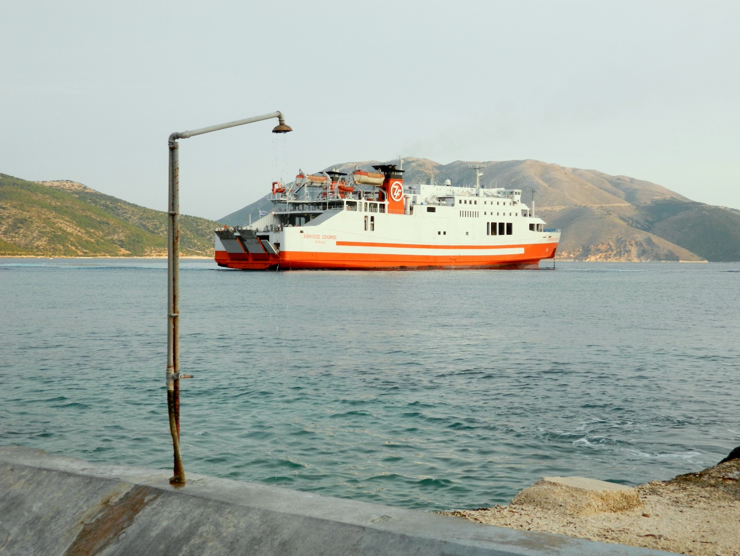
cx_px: 370
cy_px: 278
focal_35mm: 57
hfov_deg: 33.8
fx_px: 1219
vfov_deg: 25.7
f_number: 3.8
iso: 80
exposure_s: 1/200
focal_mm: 10.2
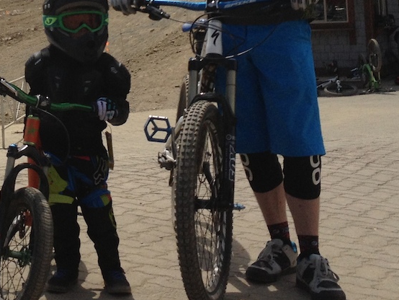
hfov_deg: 19.1
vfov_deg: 14.4
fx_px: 1165
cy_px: 5
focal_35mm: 101
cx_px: 45
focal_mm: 4.28
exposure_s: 1/3460
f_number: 2.4
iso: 50
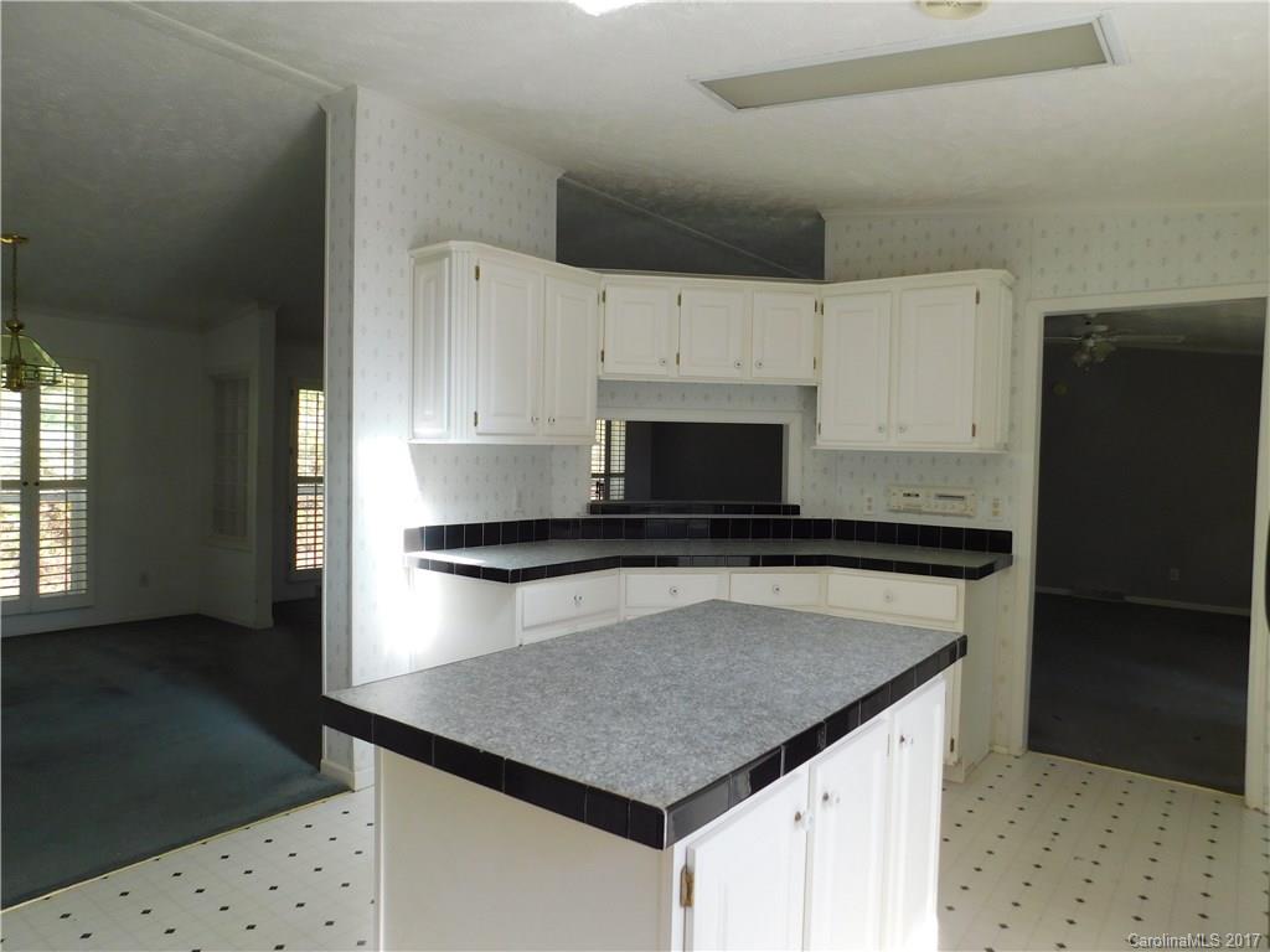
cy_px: 476
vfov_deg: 58.9
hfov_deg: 73.9
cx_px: 635
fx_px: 844
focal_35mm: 23
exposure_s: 1/100
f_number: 3
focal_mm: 4
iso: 125
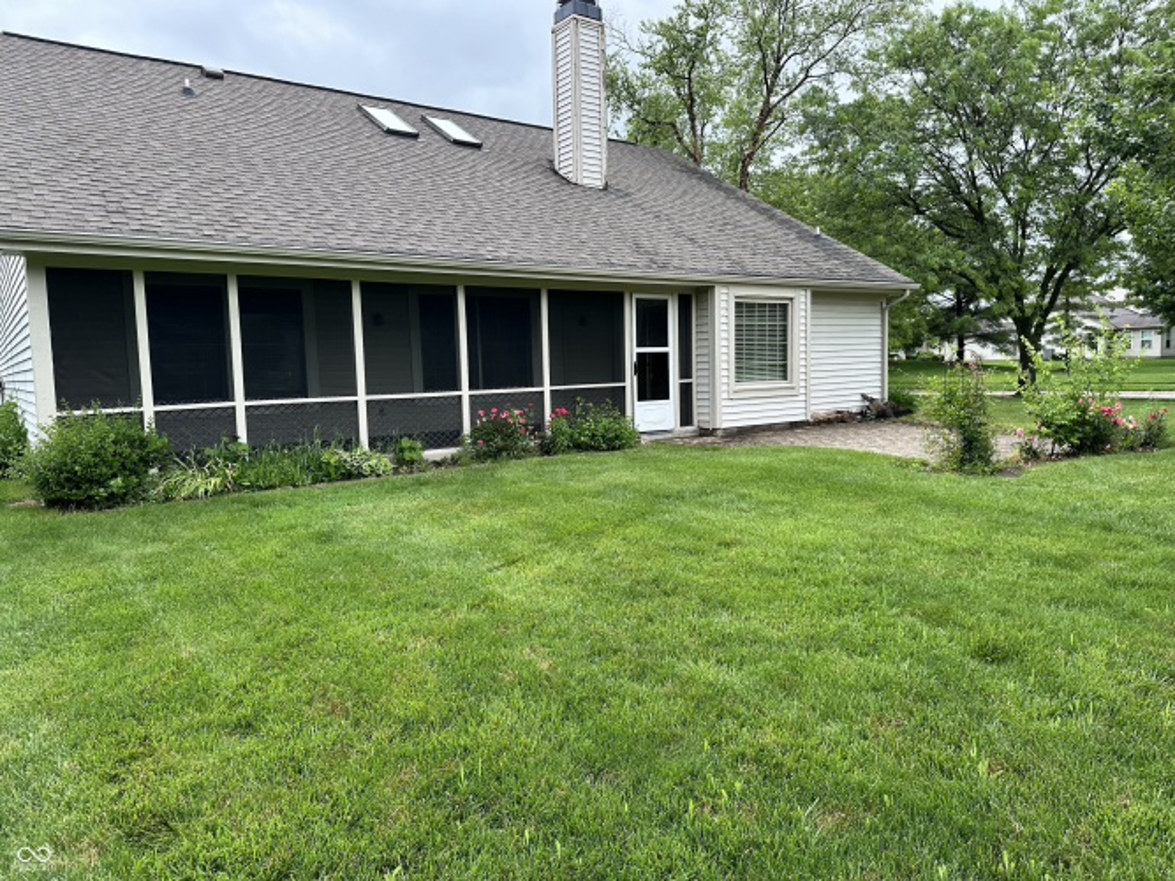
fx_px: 815
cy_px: 440
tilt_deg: -4.7
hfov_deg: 71.6
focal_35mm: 24
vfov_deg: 56.8
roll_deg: +1.9
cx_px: 588
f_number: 1.78
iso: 80
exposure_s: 1/663
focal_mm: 6.86
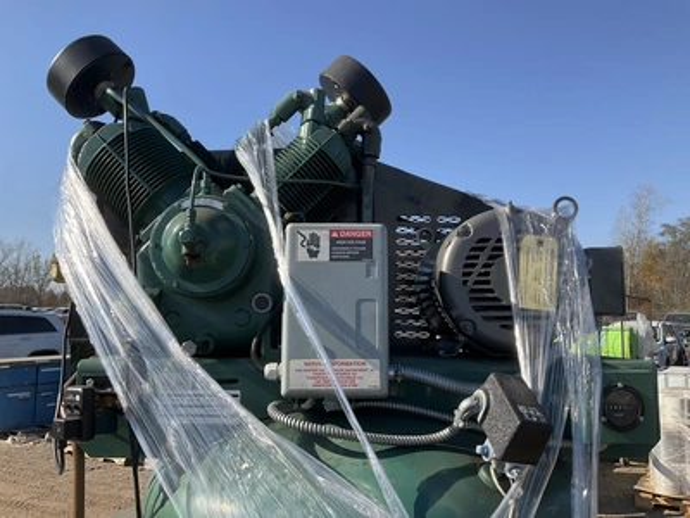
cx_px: 345
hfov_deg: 61.7
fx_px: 578
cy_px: 259
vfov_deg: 48.2
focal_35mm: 29
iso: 25
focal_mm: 3
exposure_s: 1/1412
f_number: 1.8
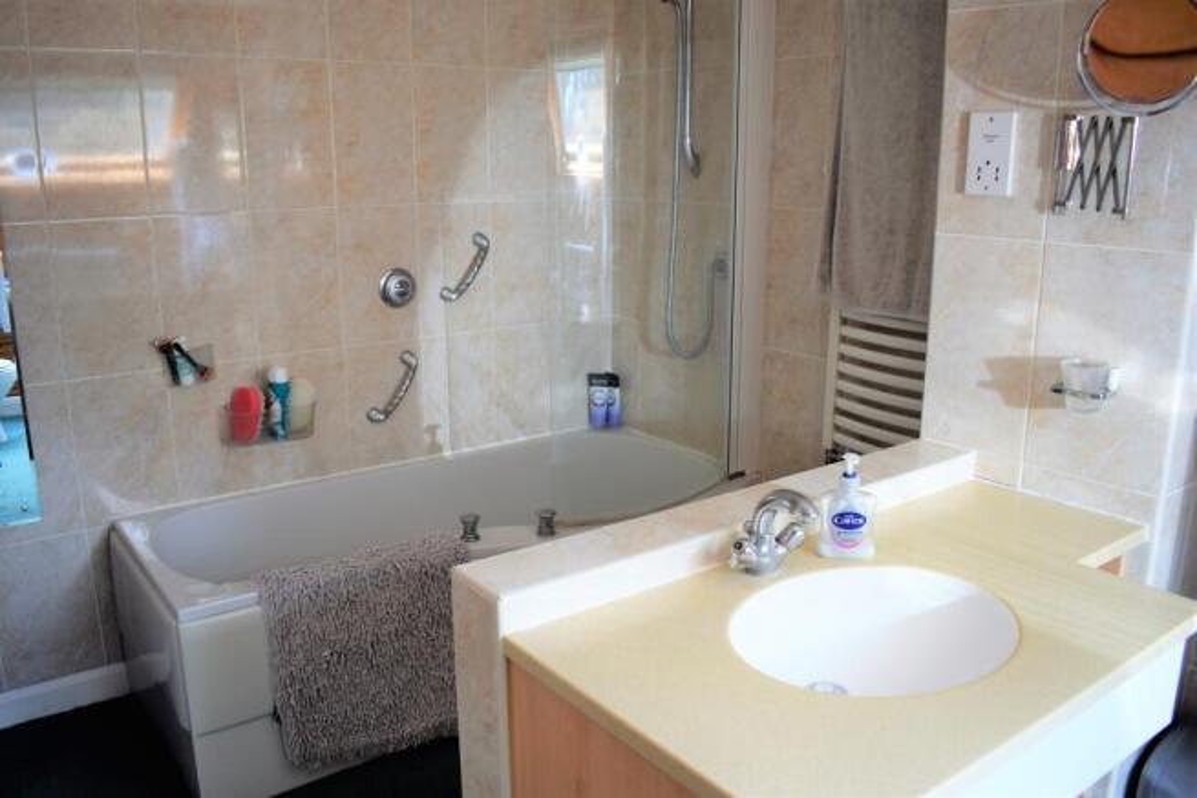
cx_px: 598
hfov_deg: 67.4
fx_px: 898
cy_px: 399
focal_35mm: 27
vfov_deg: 48.0
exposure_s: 1/80
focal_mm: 18
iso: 400
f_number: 4.5
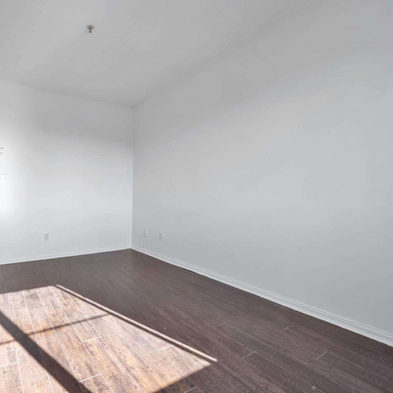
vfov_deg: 80.7
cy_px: 197
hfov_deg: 77.7
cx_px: 126
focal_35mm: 18
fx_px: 231
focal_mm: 14
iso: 160
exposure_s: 1/160
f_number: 4
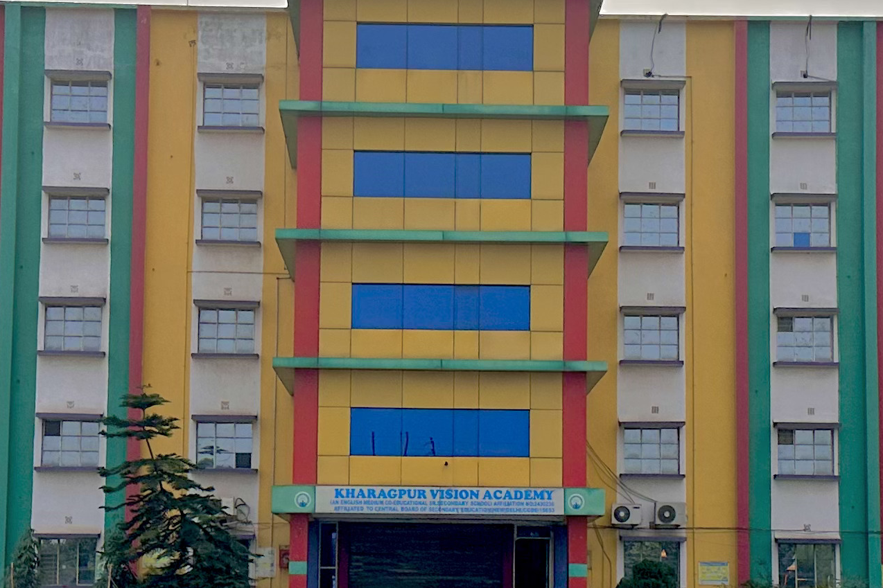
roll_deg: -0.8
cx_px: 462
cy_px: 402
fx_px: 1937
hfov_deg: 25.7
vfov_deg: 17.2
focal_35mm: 79
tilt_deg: +6.3
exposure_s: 1/10753
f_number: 1.78
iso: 80
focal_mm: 6.86
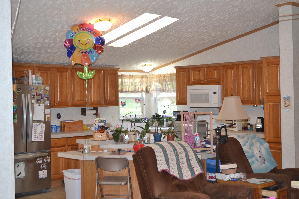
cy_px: 100
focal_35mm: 51
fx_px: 424
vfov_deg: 26.5
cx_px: 150
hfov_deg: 38.9
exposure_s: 1/60
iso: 640
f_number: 5
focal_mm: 34
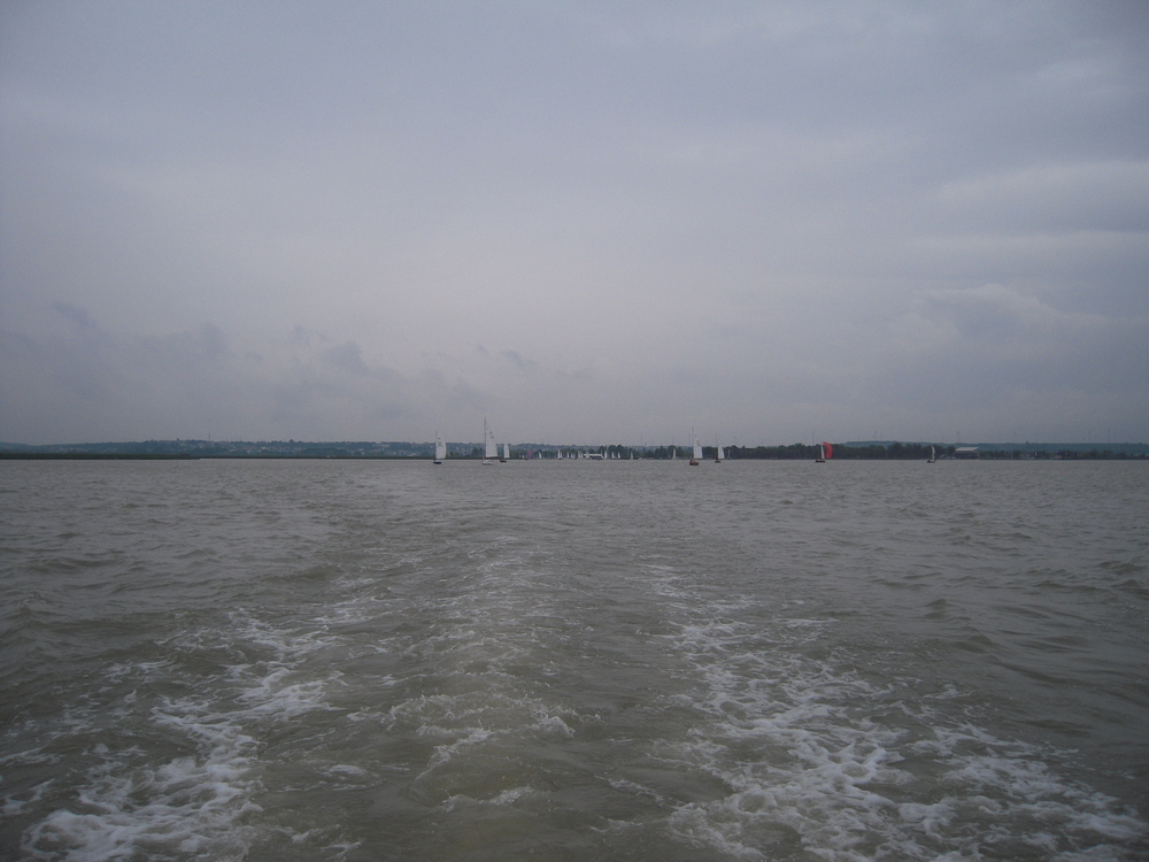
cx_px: 574
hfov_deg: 63.4
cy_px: 431
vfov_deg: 49.7
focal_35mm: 28
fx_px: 929
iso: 100
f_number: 5.4
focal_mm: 5
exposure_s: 1/500
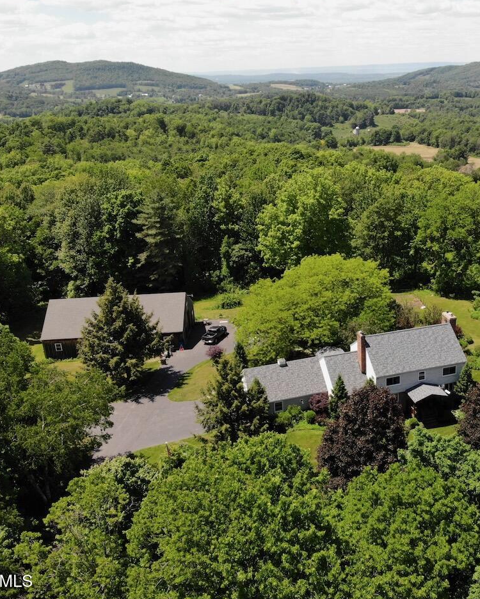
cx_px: 352
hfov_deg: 44.5
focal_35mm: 32
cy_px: 301
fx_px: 568
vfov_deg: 55.7
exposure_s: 1/686
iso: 100
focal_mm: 4.5
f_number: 2.8
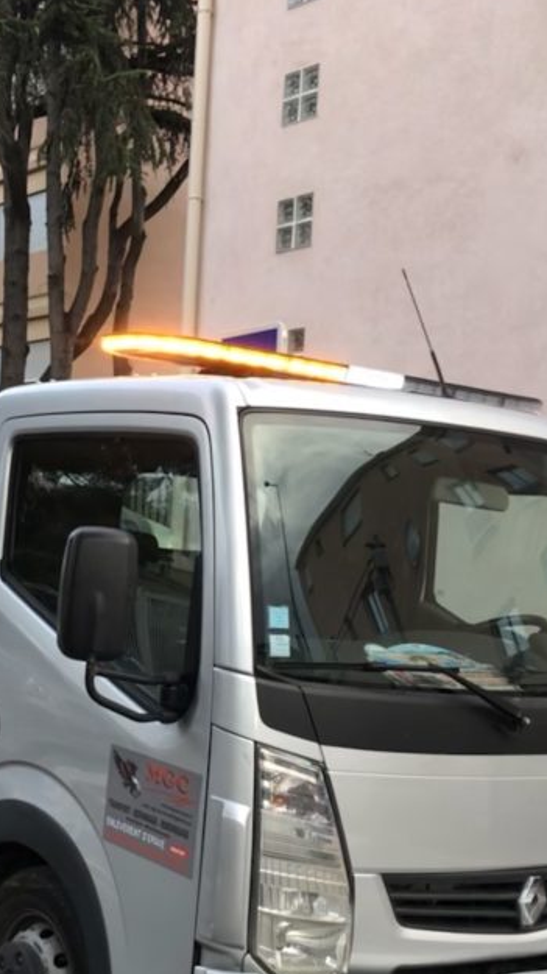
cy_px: 634
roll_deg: -2.5
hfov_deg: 23.4
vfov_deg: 40.9
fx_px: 1291
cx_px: 64
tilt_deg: -0.4
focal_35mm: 50
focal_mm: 3.99
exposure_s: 1/120
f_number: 1.8
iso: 32
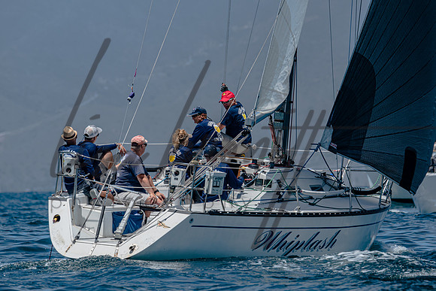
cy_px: 139
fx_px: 5574
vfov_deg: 3.0
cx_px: 207
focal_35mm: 460
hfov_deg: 4.5
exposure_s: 1/1600
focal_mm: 290
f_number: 5.6
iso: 200
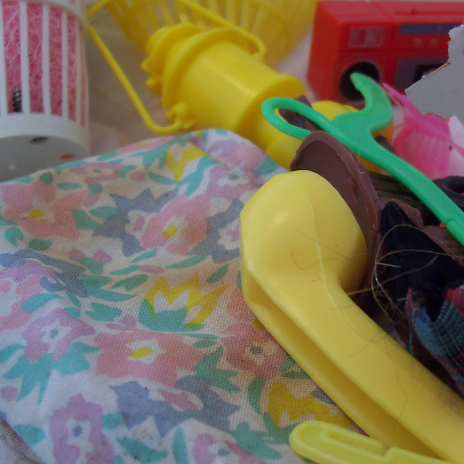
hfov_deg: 28.2
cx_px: 396
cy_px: 234
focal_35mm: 59
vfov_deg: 29.1
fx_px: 895
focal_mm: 5.6
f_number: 2.8
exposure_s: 1/60
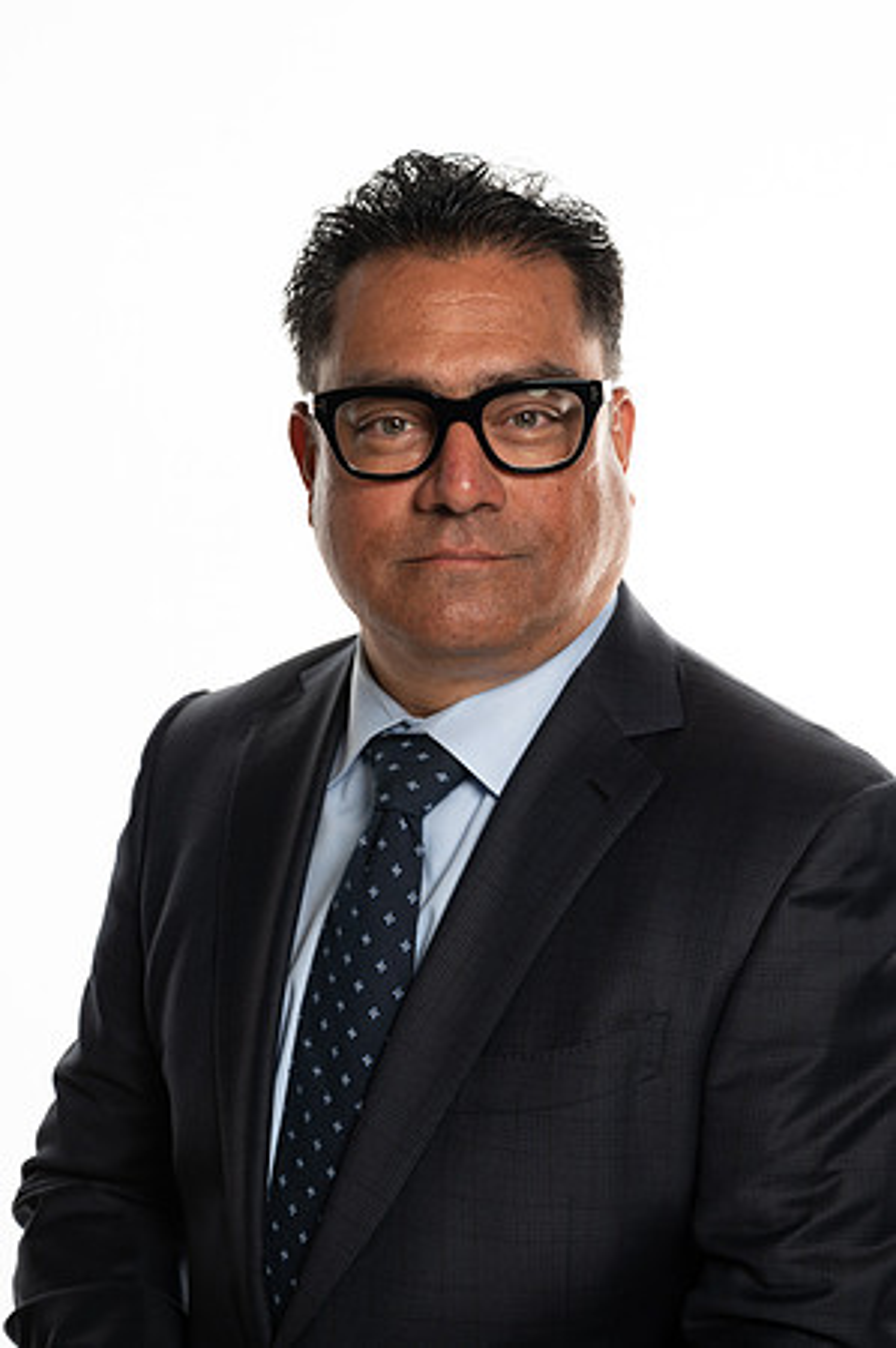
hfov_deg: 22.9
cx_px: 448
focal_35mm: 59
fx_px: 2208
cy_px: 674
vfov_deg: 34.0
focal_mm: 59
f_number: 7.1
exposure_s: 1/80
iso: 100
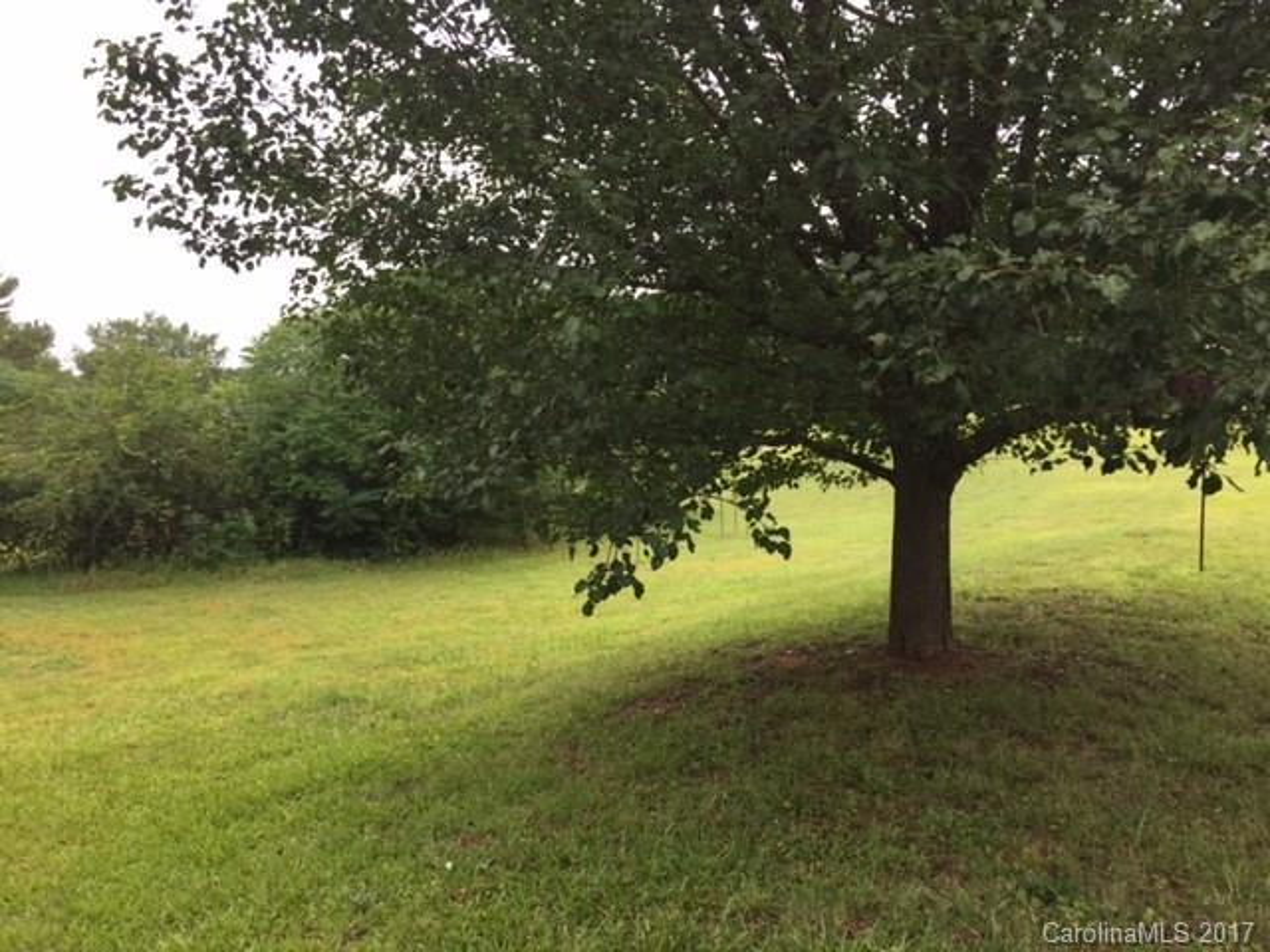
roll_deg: -0.9
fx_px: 1064
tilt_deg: -2.7
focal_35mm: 29
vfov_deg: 48.2
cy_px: 476
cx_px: 635
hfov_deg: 61.7
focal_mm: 4.15
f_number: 2.2
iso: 32
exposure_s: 1/211
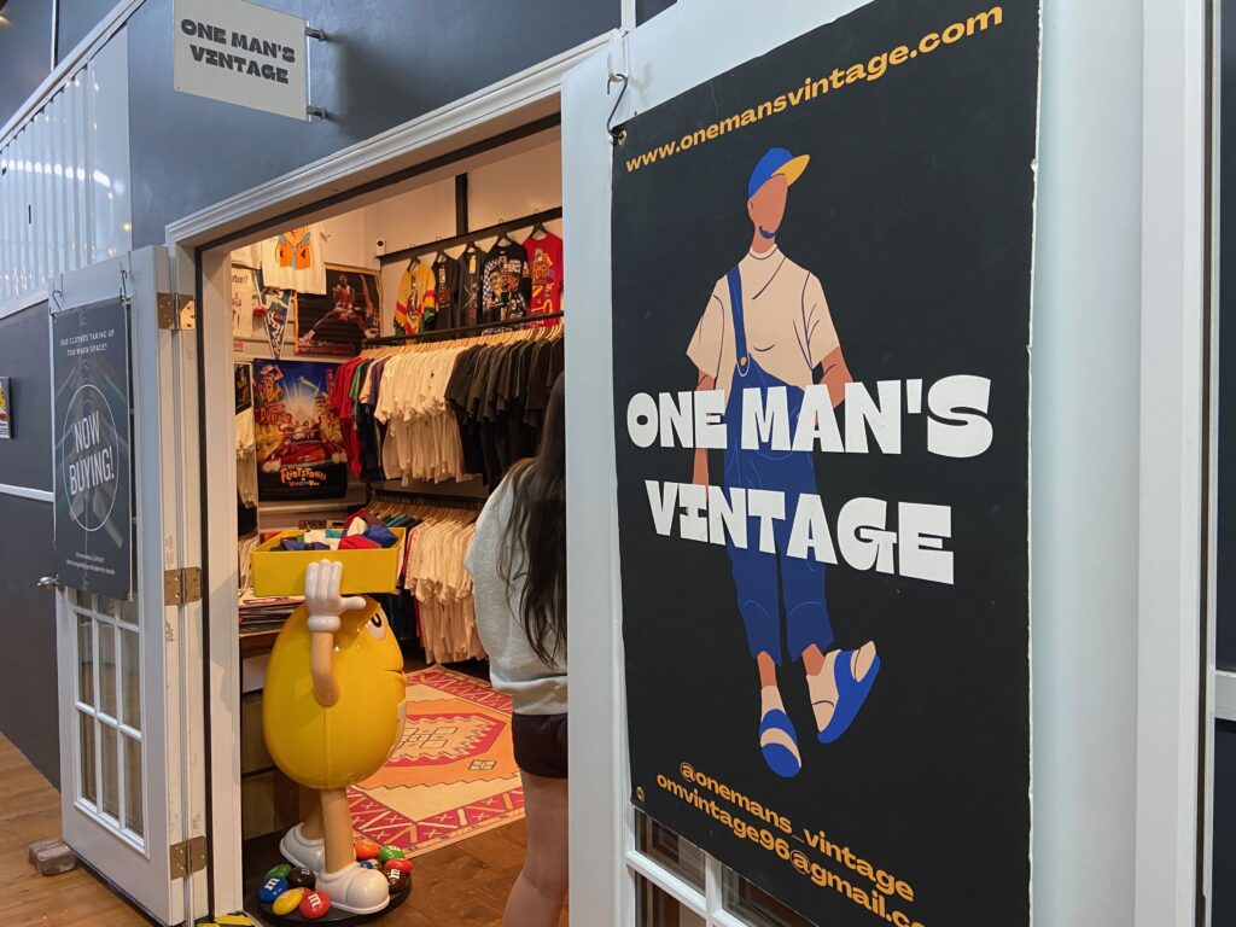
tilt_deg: +0.3
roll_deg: -0.2
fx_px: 928
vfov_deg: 53.1
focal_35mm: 26
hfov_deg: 67.3
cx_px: 618
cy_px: 464
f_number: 1.8
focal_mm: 4.25
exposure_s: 1/60
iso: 200
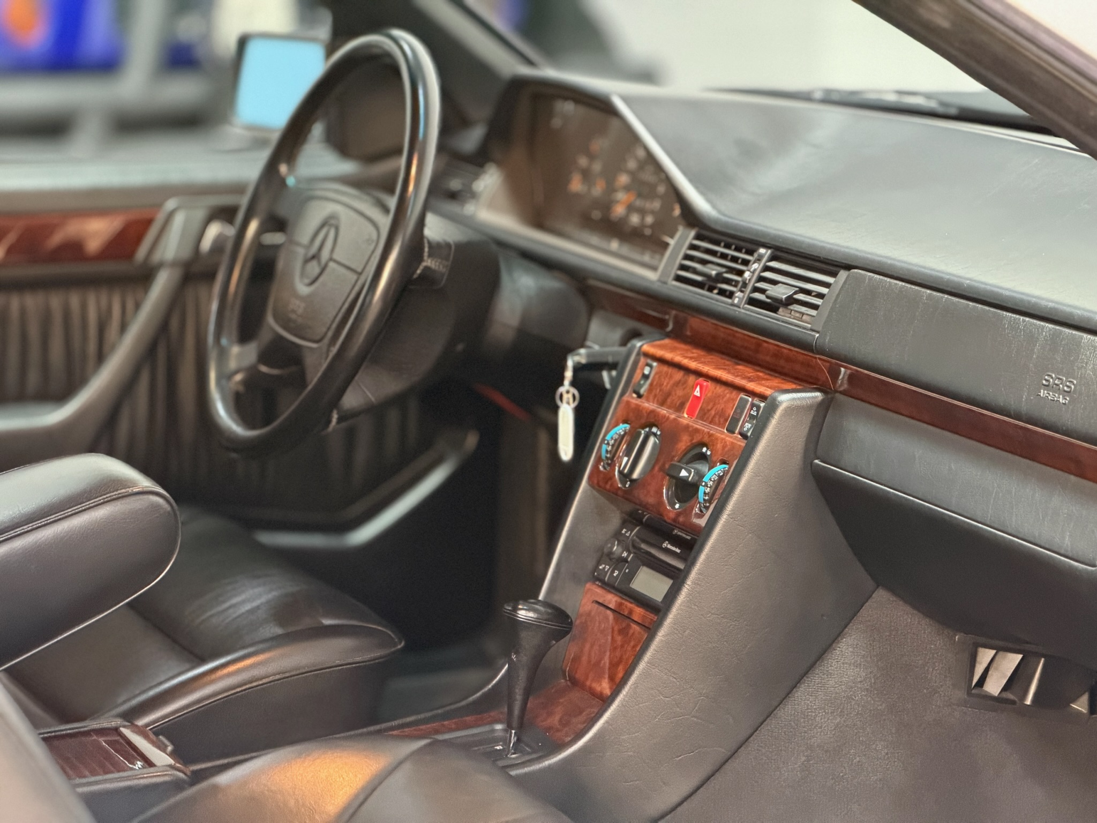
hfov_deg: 19.6
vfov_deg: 14.8
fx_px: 3169
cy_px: 412
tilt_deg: -11.1
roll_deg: +0.3
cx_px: 548
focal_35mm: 100
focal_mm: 16.89
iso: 1600
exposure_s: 1/25
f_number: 2.8
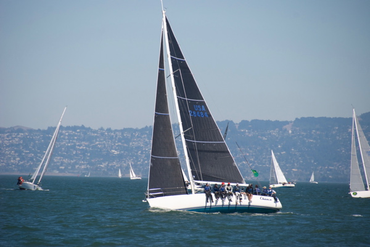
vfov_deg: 4.6
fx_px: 3085
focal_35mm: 300
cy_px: 124
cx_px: 185
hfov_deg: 6.9
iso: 320
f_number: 5.6
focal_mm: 200
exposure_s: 1/1600
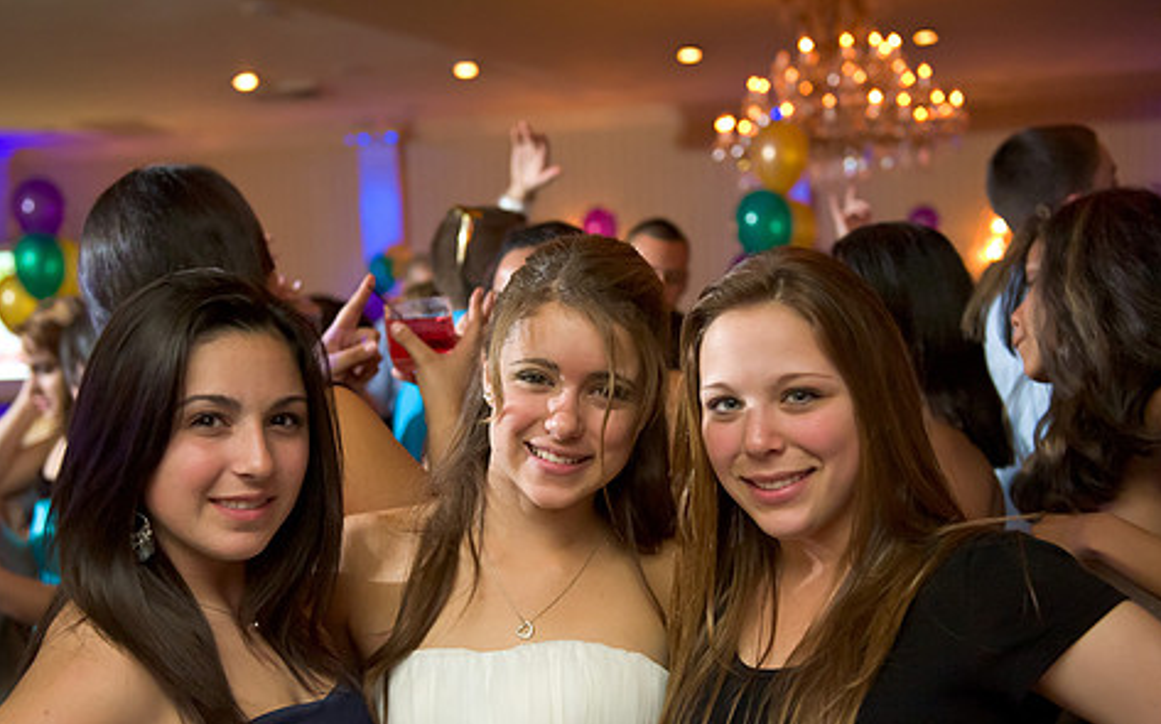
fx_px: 1581
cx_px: 550
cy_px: 393
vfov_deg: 25.8
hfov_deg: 40.3
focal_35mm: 50
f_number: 3.2
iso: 3200
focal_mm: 40
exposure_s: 1/125
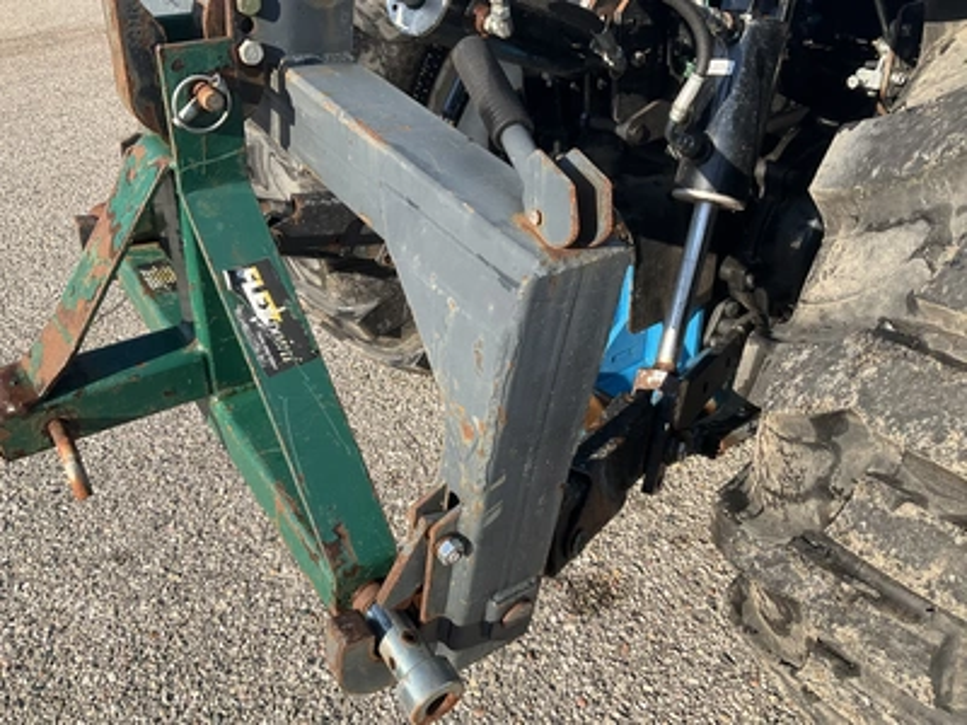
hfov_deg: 61.7
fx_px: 810
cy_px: 362
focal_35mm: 29
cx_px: 484
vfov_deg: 48.2
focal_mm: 3
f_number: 1.8
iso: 25
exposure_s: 1/666
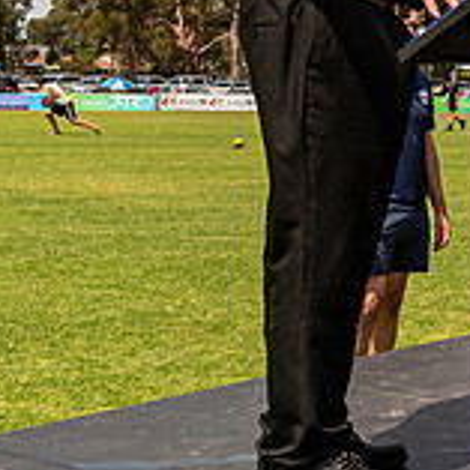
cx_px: 871
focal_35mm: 89
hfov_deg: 16.2
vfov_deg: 19.1
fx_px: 1367
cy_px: 43
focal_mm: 16
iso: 200
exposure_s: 1/800
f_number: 8
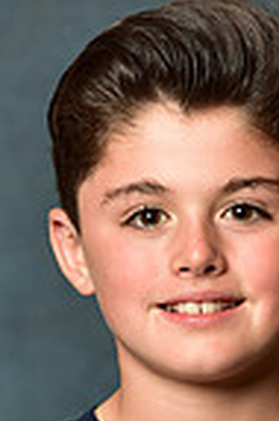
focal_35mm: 630
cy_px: 551
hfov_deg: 2.2
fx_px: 7341
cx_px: 160
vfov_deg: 3.3
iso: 250
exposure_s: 1/200
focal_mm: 155
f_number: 4.5
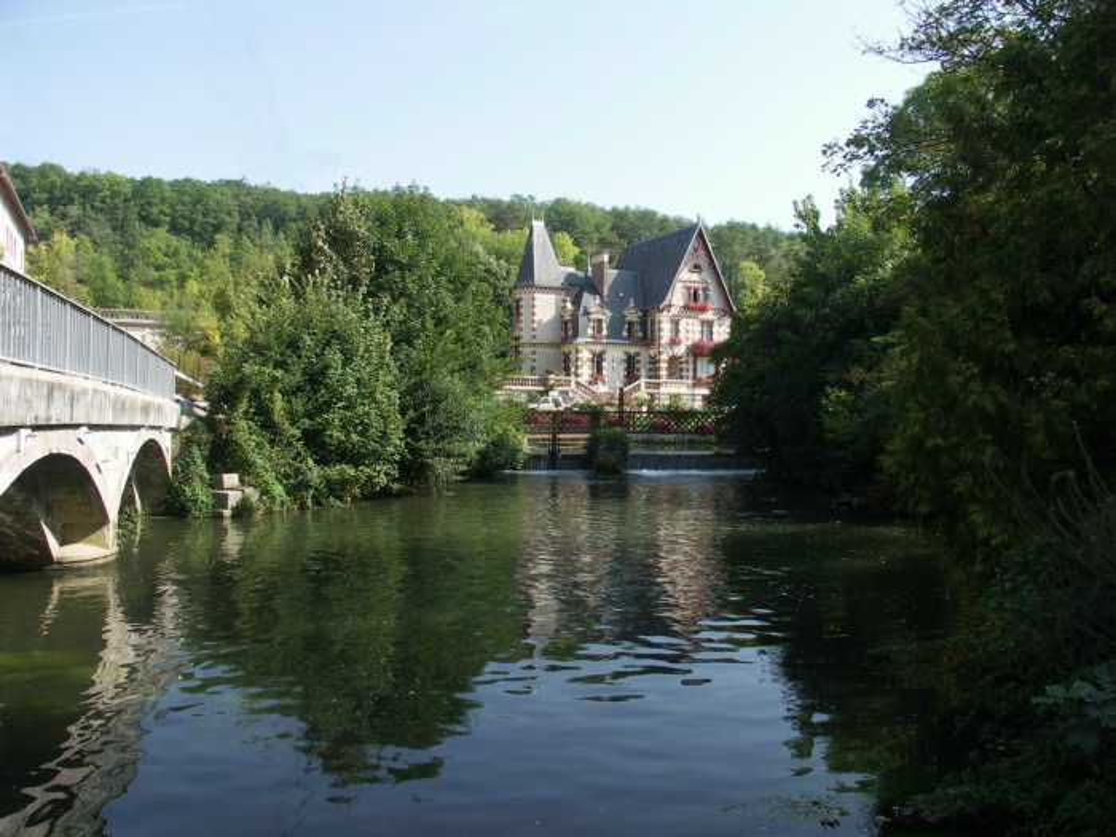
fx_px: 903
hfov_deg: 63.4
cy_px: 418
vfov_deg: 49.7
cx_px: 558
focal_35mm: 28
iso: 50
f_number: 5
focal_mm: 7.2
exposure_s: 1/125
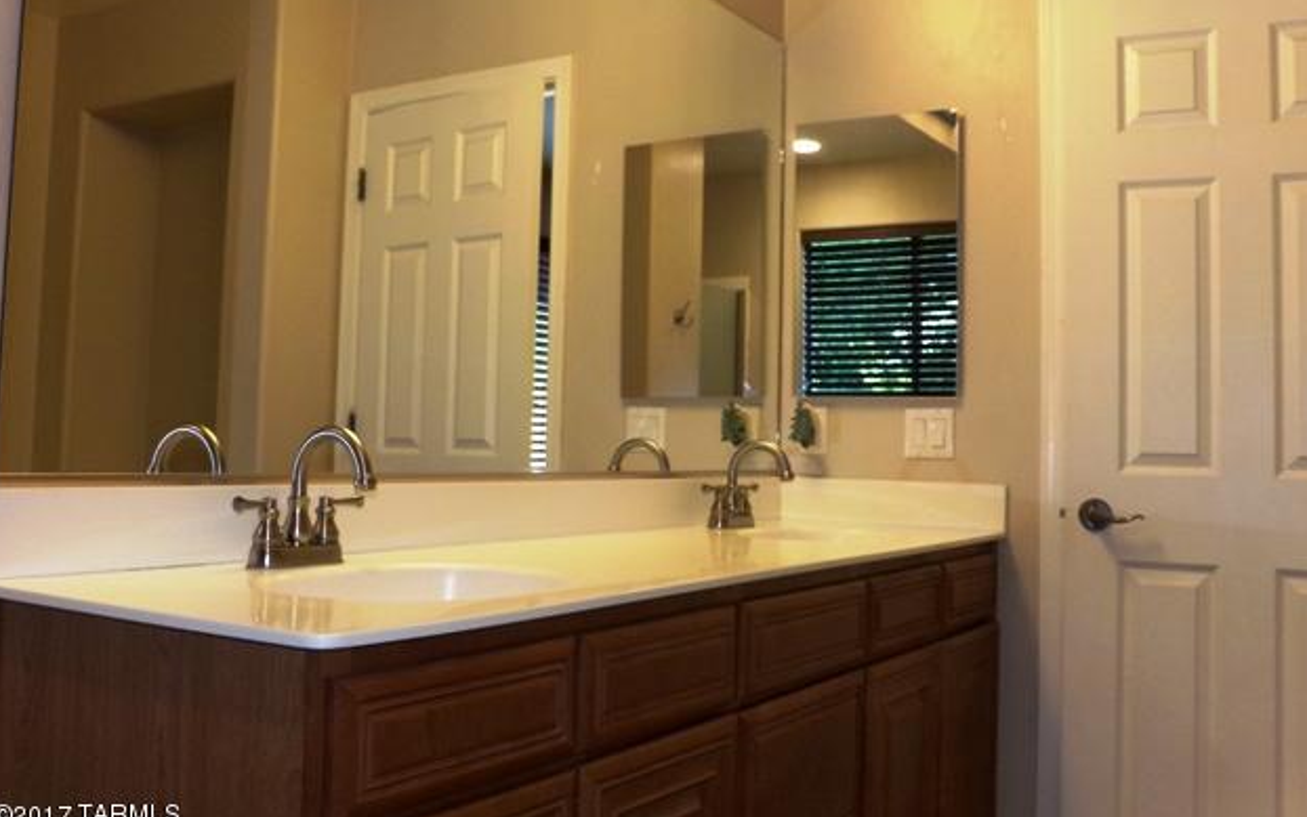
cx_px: 654
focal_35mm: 36
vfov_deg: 35.3
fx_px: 1283
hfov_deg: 54.0
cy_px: 353
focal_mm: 5.9
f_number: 3.4
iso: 200
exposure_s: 1/34
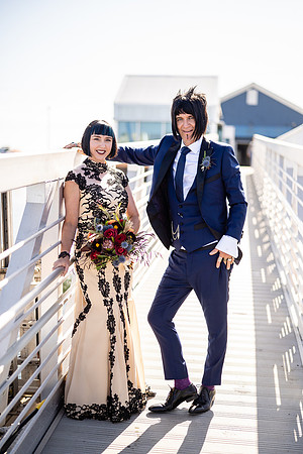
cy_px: 227
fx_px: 631
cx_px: 152
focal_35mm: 50
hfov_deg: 27.0
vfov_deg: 39.6
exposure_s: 1/6400
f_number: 1.4
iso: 200
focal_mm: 50
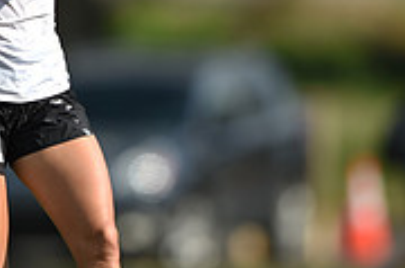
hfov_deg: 1.6
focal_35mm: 1290
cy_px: 28
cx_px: 112
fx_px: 14474
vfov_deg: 1.1
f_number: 2.8
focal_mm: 400
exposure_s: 1/1000
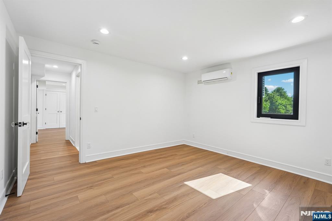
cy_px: 110
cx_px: 166
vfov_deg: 72.0
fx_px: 152
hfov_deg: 95.0
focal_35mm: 16
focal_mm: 16.5
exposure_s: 1/30
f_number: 9
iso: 400
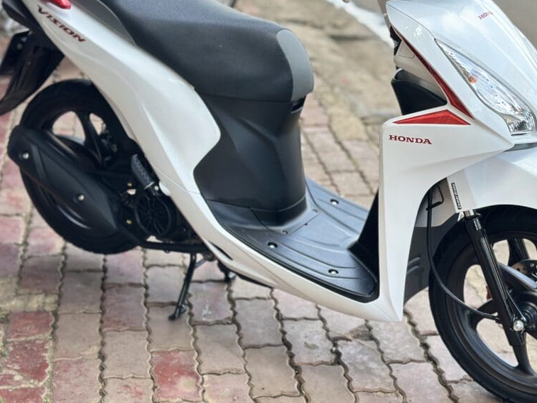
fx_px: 1008
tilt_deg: -18.5
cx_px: 321
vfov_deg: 22.5
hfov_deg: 29.7
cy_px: 144
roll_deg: -0.9
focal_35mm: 65
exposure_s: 1/334
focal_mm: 6.86
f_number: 1.78
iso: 80
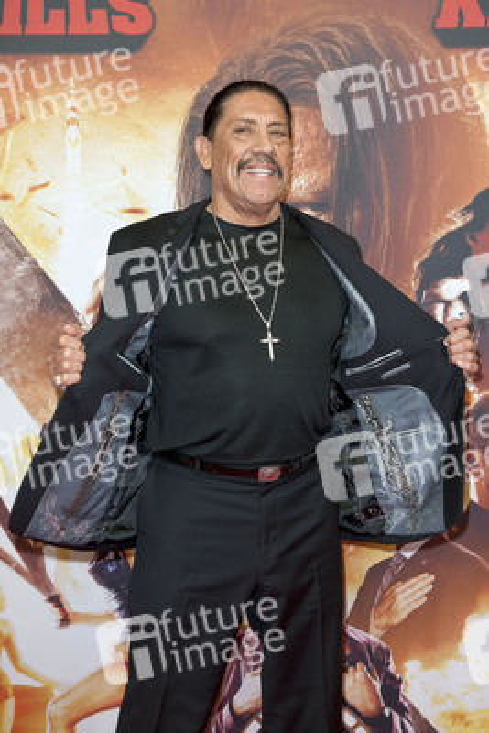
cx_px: 244
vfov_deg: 35.6
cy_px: 366
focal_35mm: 56
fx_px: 1140
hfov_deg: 24.2
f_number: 5
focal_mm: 56
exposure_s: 1/250
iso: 800
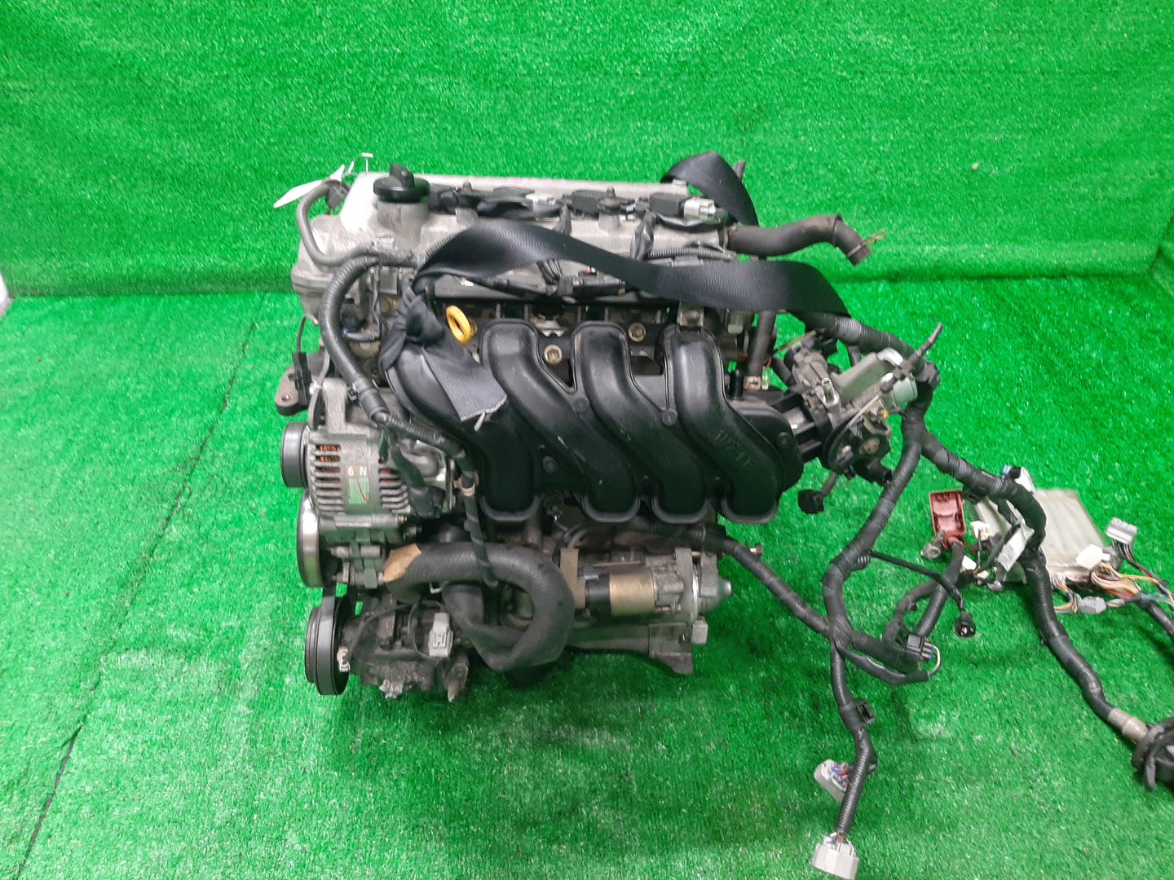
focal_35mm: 26
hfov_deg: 67.3
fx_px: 882
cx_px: 587
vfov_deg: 53.1
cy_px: 440
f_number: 1.7
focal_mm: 3.93
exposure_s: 1/33
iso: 200
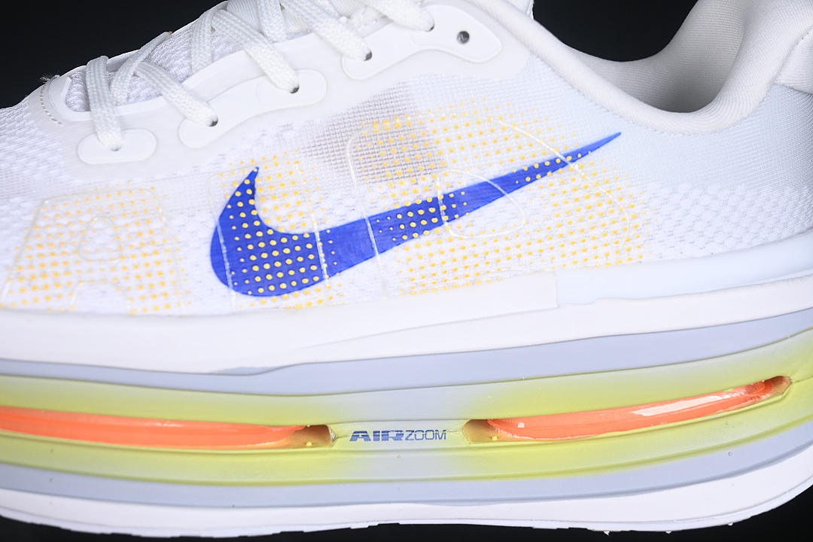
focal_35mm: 75
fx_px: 1694
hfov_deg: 27.0
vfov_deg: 18.2
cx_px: 406
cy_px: 271
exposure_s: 1/80
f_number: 7.1
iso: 160
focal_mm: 50
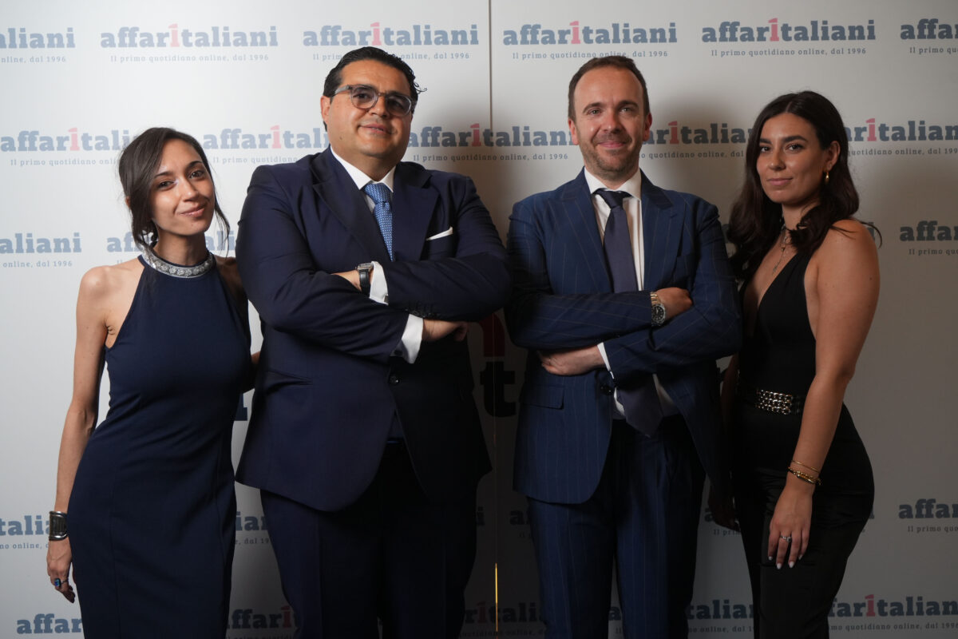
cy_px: 320
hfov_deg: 45.4
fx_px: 1144
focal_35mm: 43
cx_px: 479
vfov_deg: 31.2
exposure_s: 1/160
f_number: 6.3
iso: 1600
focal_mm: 43
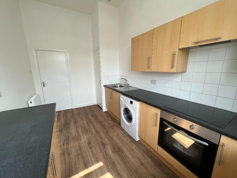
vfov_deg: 89.9
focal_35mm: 13
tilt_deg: -12.8
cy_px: 89
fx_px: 89
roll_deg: +1.1
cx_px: 118
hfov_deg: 106.2
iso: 32
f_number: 1.8
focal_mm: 1.57
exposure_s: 1/101
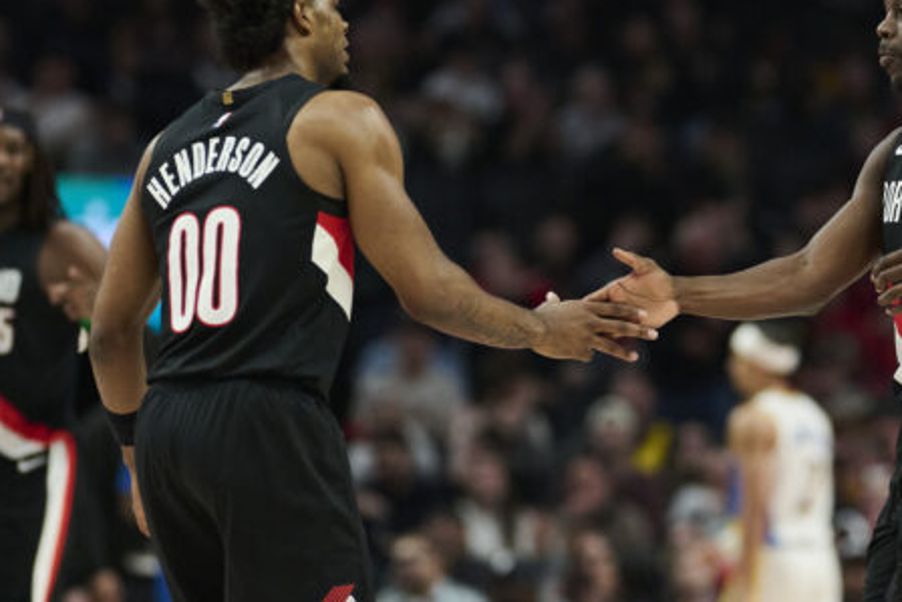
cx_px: 705
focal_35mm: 271
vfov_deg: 5.1
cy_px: 477
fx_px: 6792
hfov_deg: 7.6
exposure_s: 1/2562
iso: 2000
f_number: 1.8
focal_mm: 135
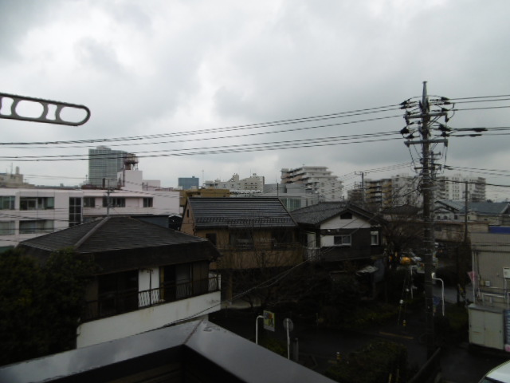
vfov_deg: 56.8
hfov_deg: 71.6
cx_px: 255
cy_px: 192
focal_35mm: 24
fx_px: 354
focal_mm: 4.3
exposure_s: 1/1000
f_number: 3.1
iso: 100
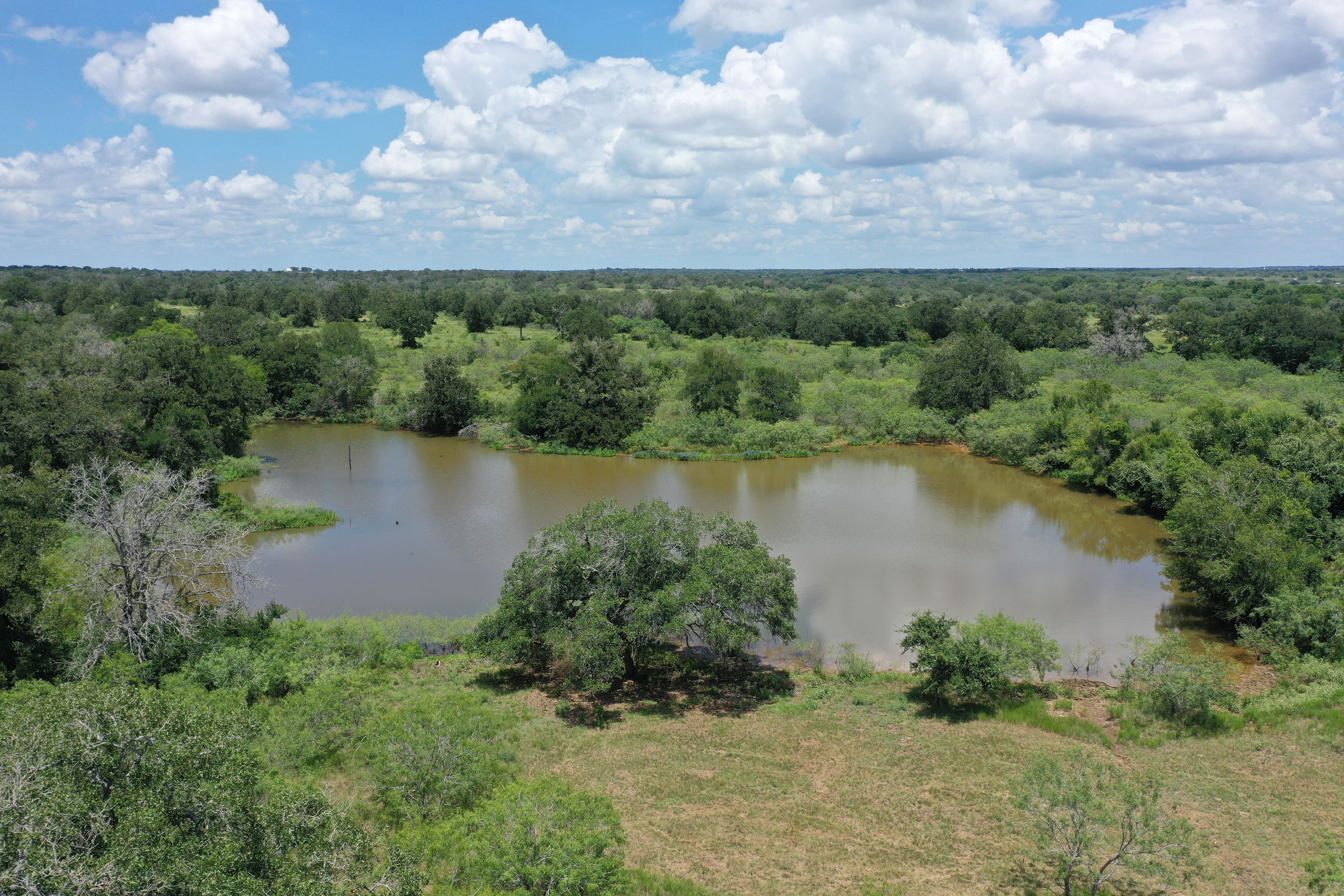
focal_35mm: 28
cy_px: 448
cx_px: 672
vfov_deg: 46.4
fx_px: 1045
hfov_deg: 65.5
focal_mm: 10.26
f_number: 5
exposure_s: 1/50
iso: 100
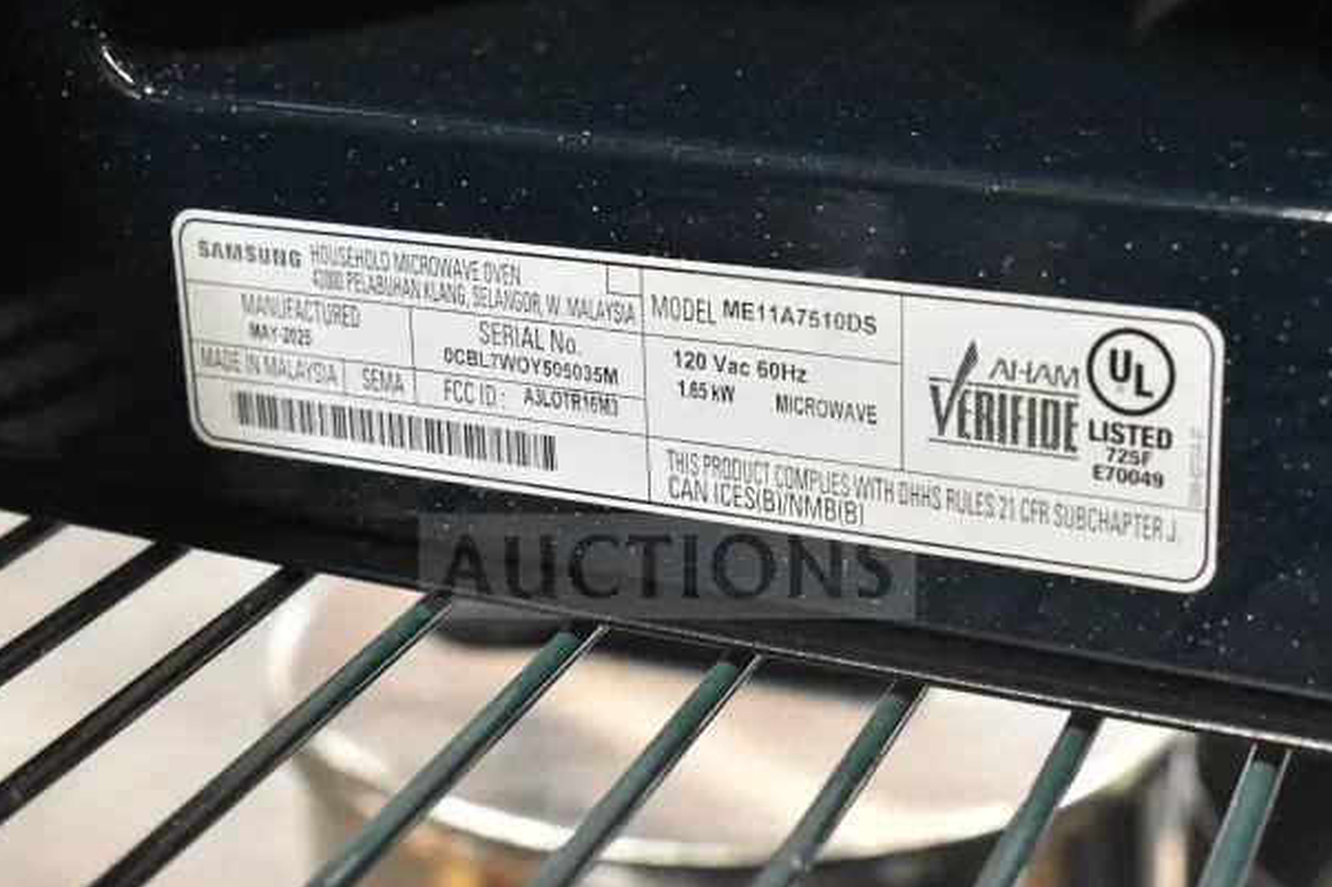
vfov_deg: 18.7
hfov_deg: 27.7
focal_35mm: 73
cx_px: 666
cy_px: 444
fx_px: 2700
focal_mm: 48
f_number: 8
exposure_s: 1/250
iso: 6400
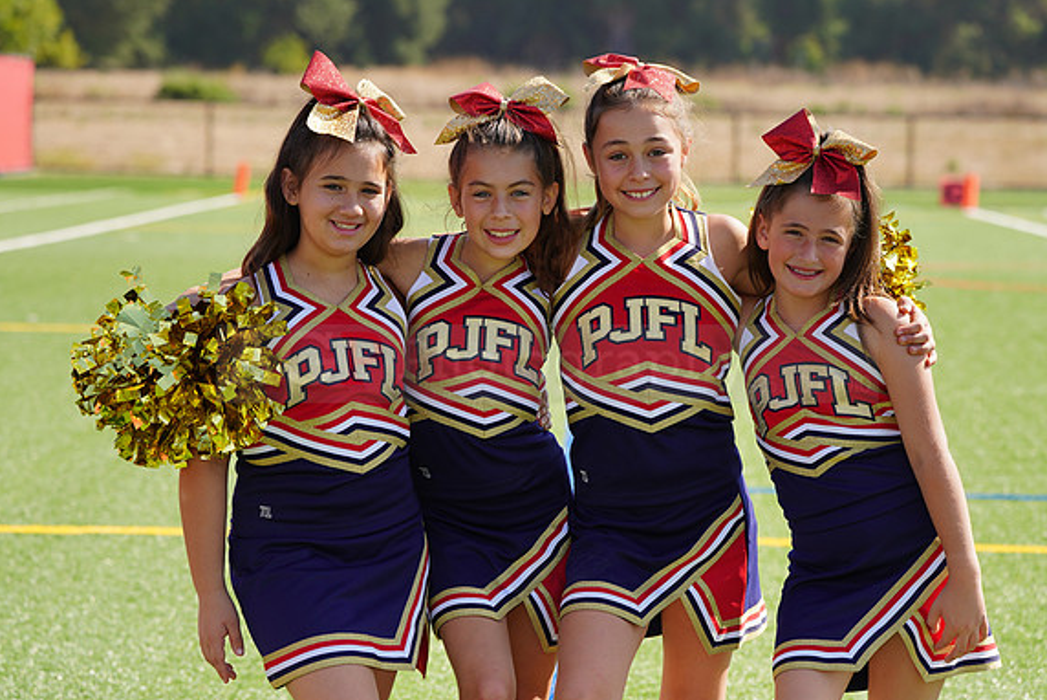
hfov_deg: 12.8
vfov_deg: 8.6
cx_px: 524
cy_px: 348
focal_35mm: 160
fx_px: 4655
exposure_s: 1/250
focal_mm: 158
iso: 100
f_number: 6.3
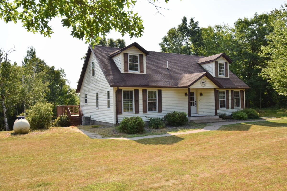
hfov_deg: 61.9
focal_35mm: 30
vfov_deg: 43.6
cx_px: 144
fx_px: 239
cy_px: 96
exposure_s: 1/200
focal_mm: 20
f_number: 16
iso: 320
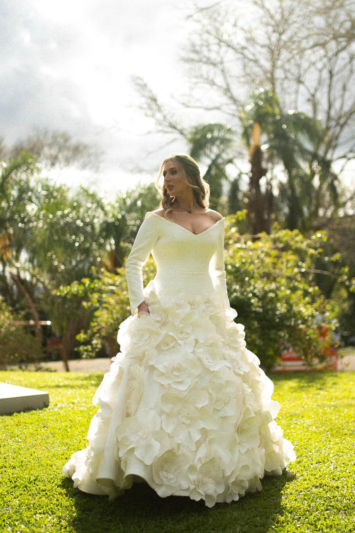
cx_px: 178
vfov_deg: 38.2
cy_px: 266
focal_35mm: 52
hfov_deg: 26.0
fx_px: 769
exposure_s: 1/2000
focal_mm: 35
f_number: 1.4
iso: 64
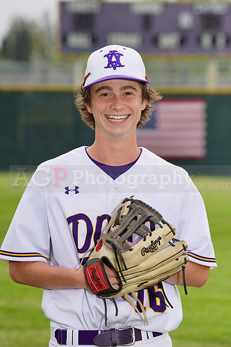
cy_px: 174
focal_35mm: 262
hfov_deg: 5.2
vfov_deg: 7.9
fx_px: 2520
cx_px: 116
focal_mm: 262
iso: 160
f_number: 9
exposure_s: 1/250
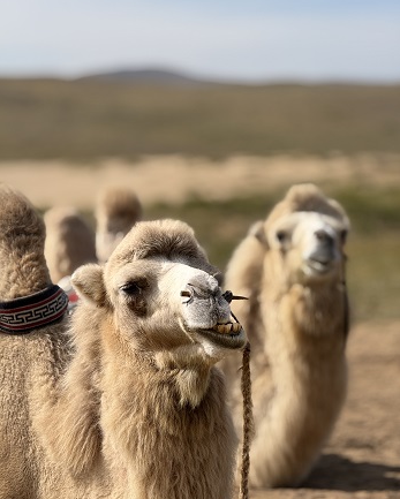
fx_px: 1863
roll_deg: +0.0
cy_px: 243
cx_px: 199
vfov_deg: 15.3
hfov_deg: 12.3
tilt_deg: -2.1
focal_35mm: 126
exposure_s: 1/1818
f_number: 2.8
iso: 64
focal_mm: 15.66
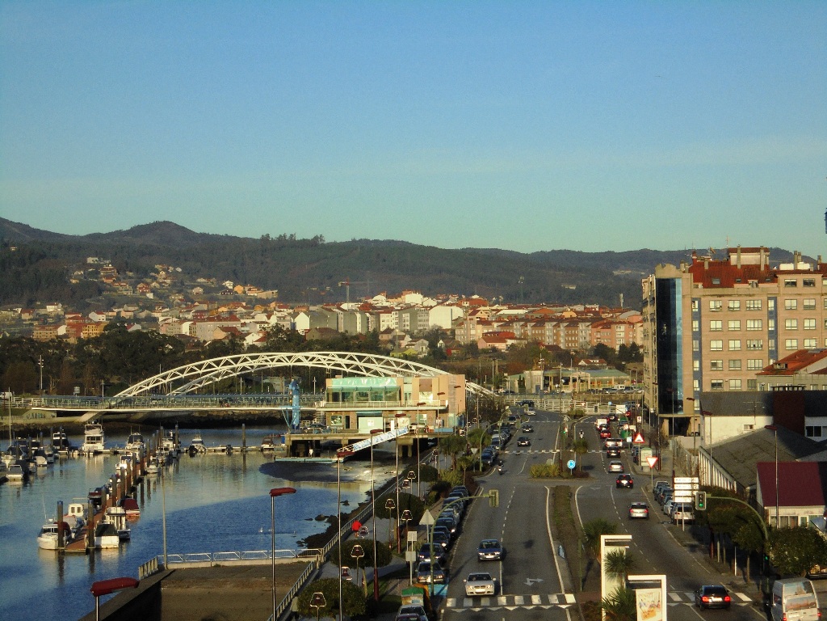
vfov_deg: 13.8
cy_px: 310
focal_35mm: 107
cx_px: 414
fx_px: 2556
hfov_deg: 18.4
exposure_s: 1/640
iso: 100
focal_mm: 19.2
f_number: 5.1
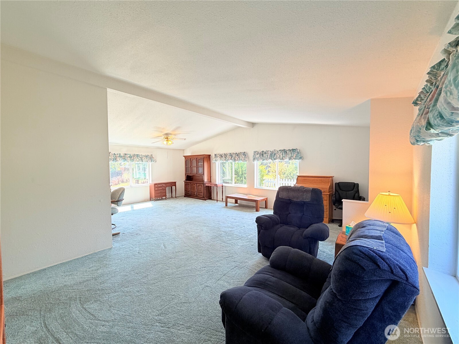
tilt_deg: -2.5
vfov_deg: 85.7
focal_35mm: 14
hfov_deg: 102.1
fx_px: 186
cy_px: 172
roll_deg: +0.4
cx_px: 230
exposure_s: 1/120
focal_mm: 2.22
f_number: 2.2
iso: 125
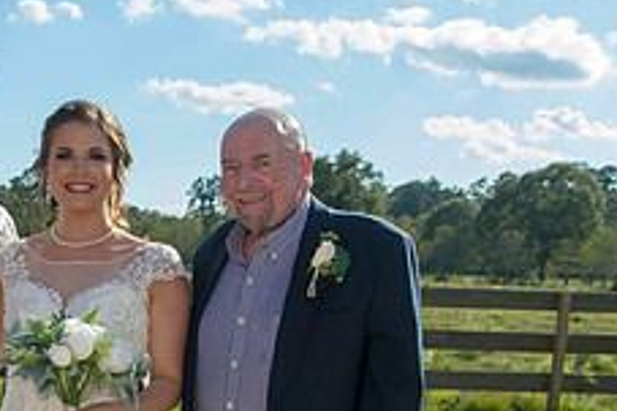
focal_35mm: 74
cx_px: -14
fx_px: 1267
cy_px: 465
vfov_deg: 17.7
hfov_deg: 25.8
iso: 200
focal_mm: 29
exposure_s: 1/500
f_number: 6.3
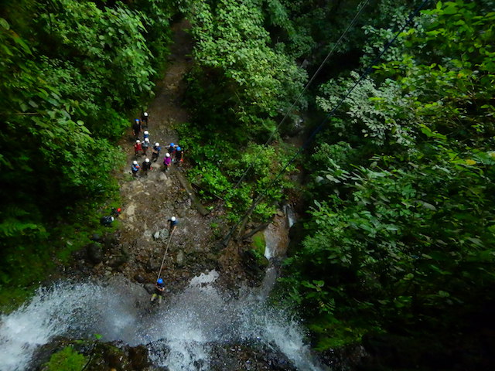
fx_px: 343
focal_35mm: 24
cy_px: 186
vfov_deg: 56.8
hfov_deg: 71.6
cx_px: 248
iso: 1600
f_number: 2.8
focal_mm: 4.3
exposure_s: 1/400
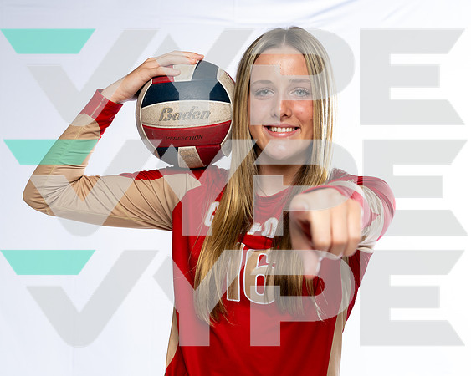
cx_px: 188
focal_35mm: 61
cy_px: 188
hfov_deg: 30.9
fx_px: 849
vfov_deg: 25.0
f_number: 5.6
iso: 200
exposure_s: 1/250
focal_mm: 54
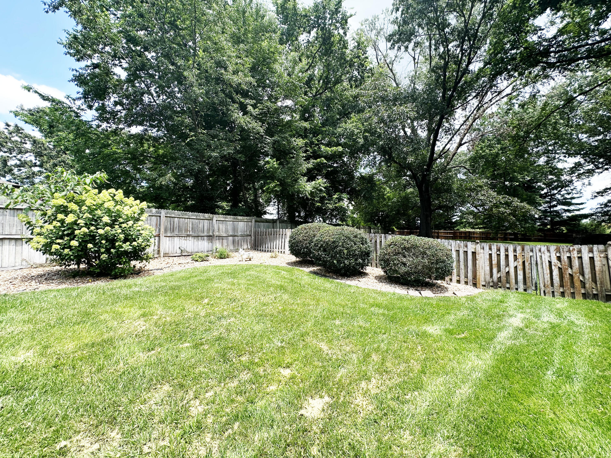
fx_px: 247
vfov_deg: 85.7
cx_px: 306
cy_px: 229
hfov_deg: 102.1
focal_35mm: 14
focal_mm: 2.22
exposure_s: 1/371
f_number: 2.2
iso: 40
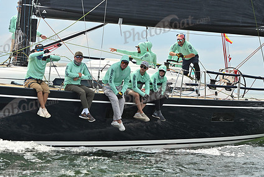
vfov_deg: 10.1
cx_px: 91
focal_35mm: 136
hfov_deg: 15.0
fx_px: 998
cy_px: 69
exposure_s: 1/1600
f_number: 7.1
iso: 320
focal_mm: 100
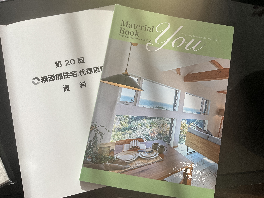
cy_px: 99
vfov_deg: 48.2
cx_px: 132
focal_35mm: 29
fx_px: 221
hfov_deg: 61.7
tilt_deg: -81.1
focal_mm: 3
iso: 25
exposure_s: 1/122
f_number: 1.8
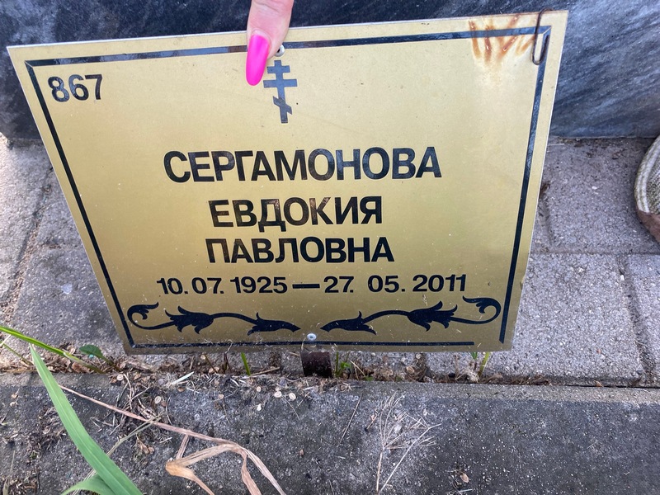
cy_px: 248
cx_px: 330
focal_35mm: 26
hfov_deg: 67.3
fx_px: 496
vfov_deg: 53.1
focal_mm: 4.25
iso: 50
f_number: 1.8
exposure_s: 1/122
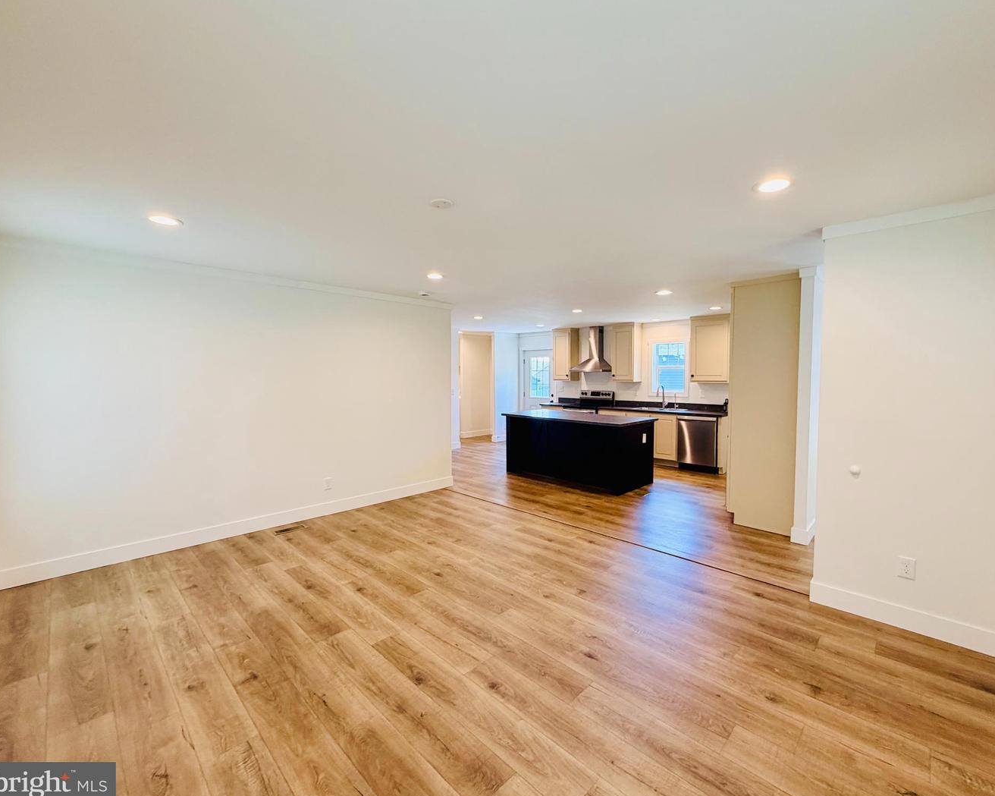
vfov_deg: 84.0
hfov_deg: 96.7
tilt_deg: -3.1
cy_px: 396
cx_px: 529
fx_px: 442
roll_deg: +0.0
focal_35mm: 15
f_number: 2.2
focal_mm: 2.22
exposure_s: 1/120
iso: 250
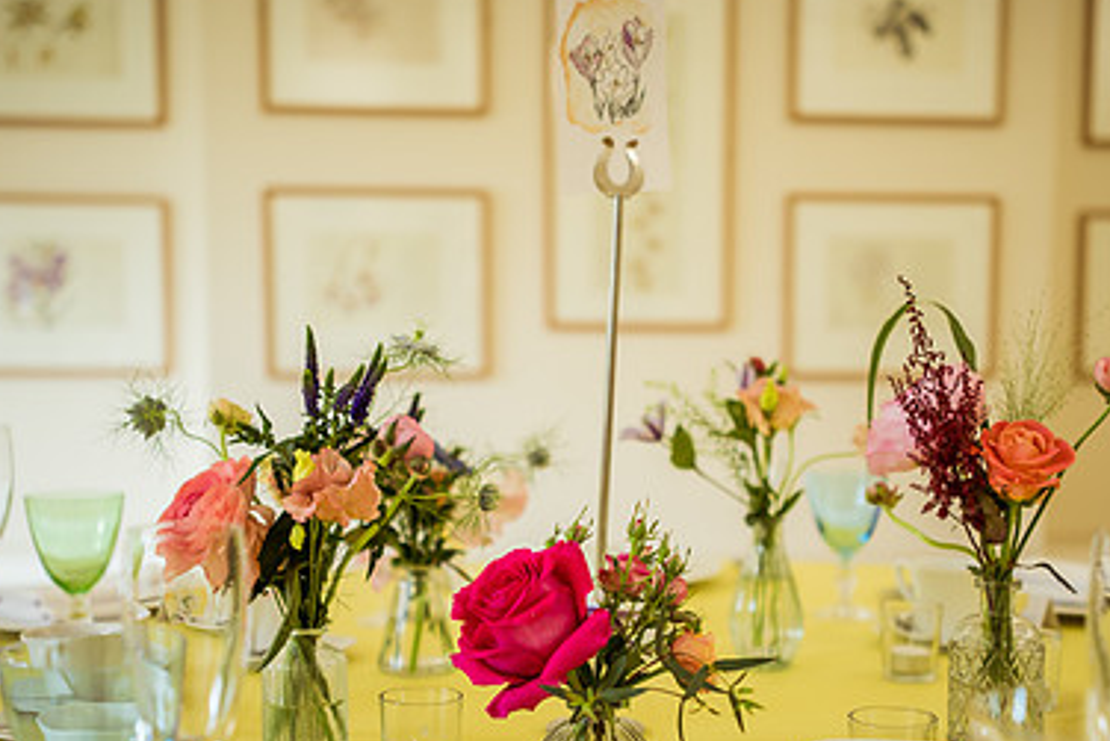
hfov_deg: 36.8
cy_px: 480
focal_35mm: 54
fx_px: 1666
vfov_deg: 25.0
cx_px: 599
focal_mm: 35
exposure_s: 1/200
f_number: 2
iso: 360
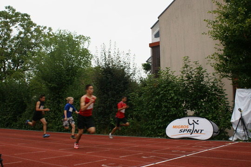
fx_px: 272
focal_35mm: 39
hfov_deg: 49.6
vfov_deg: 34.2
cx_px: 126
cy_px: 84
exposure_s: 1/160
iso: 100
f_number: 5.6
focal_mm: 26
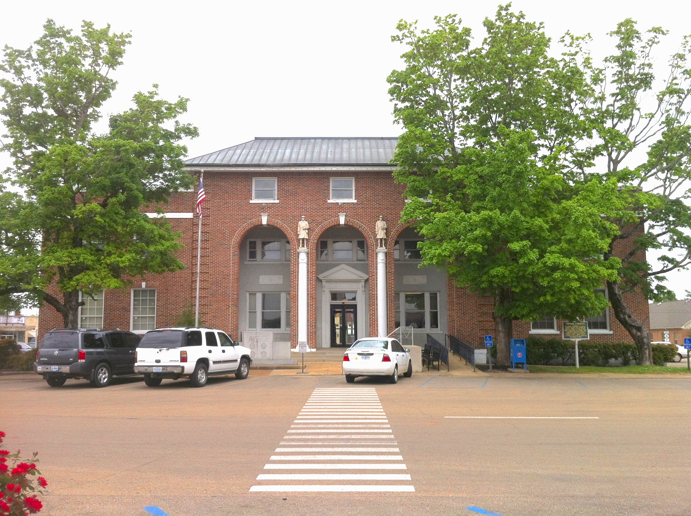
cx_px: 346
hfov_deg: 52.7
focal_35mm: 35
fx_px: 698
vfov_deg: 40.6
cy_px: 258
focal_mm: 3.85
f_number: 2.8
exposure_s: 1/580
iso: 80
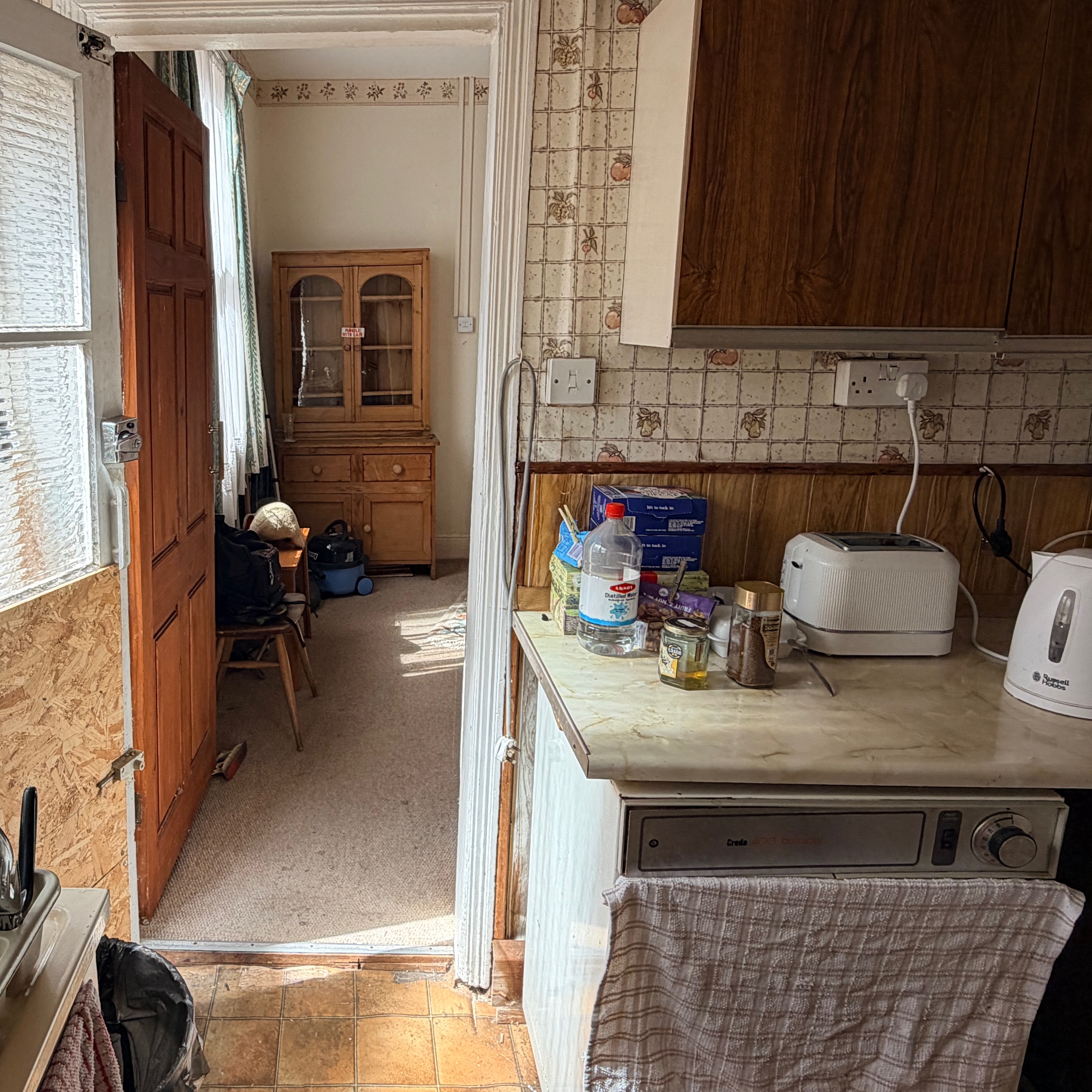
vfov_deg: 62.8
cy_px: 486
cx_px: 340
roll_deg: -0.3
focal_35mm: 25
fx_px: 892
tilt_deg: -11.0
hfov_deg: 61.0
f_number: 2.2
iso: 40
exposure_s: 1/168
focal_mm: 2.22
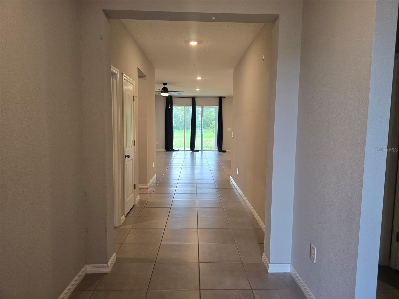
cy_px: 150
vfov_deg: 58.9
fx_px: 265
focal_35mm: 23
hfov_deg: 73.9
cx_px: 200
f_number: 1.7
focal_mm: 6.3
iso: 160
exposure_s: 1/120
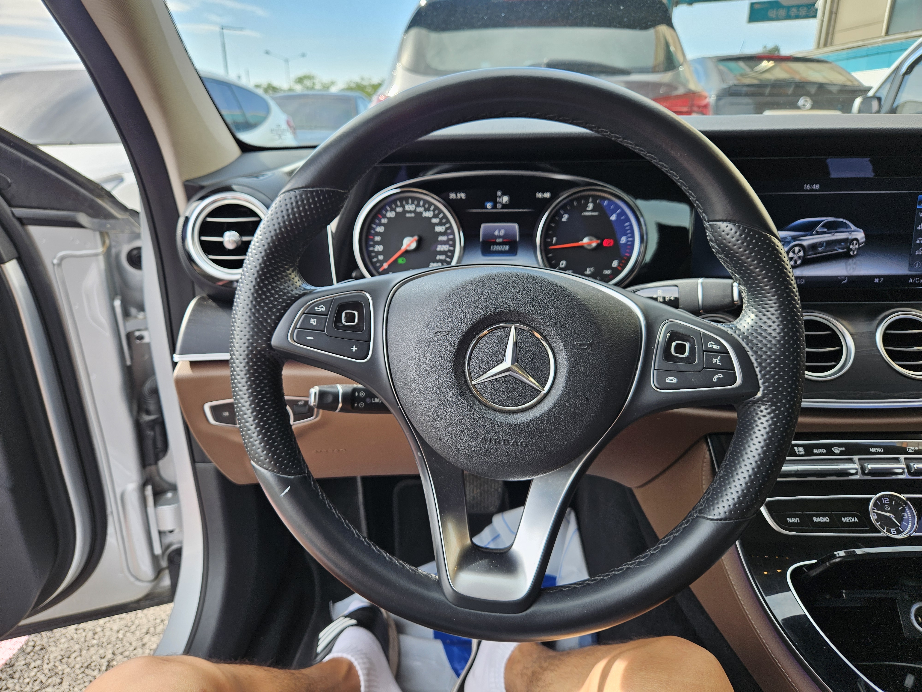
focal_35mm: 23
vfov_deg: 58.9
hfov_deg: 73.9
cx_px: 461
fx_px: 613
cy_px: 346
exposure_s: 1/240
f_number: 1.8
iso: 25
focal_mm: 5.4
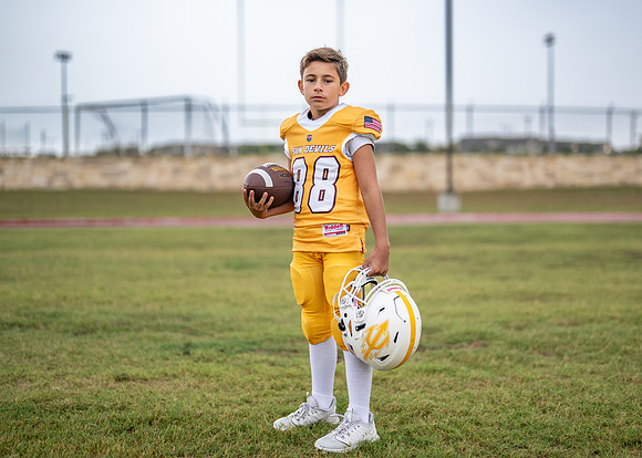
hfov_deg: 33.7
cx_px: 345
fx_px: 1059
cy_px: 210
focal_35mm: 58
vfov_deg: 24.4
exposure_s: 1/1000
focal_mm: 50
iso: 250
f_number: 1.2
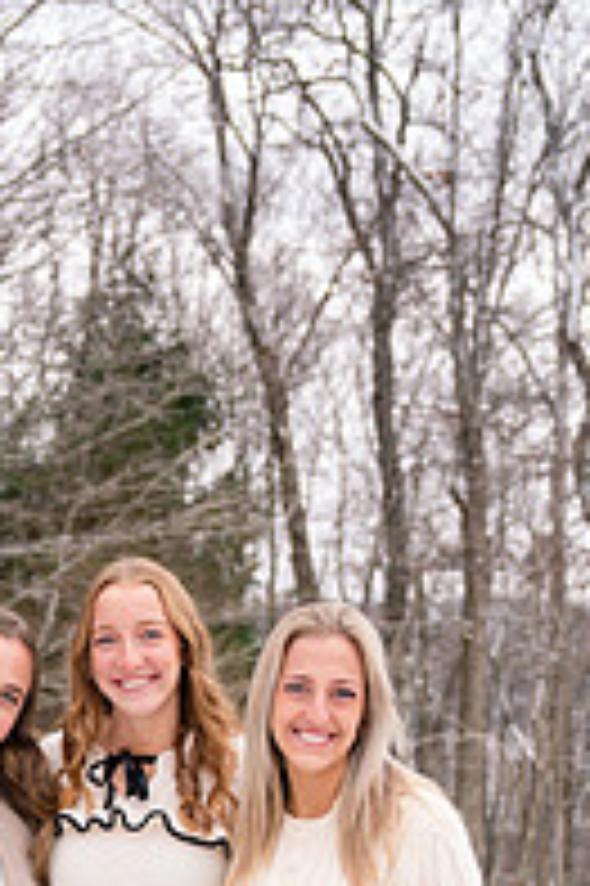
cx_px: 59
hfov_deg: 16.8
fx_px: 1970
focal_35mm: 80
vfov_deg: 23.7
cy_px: 980
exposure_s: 1/250
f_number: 2.8
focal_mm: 35
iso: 400
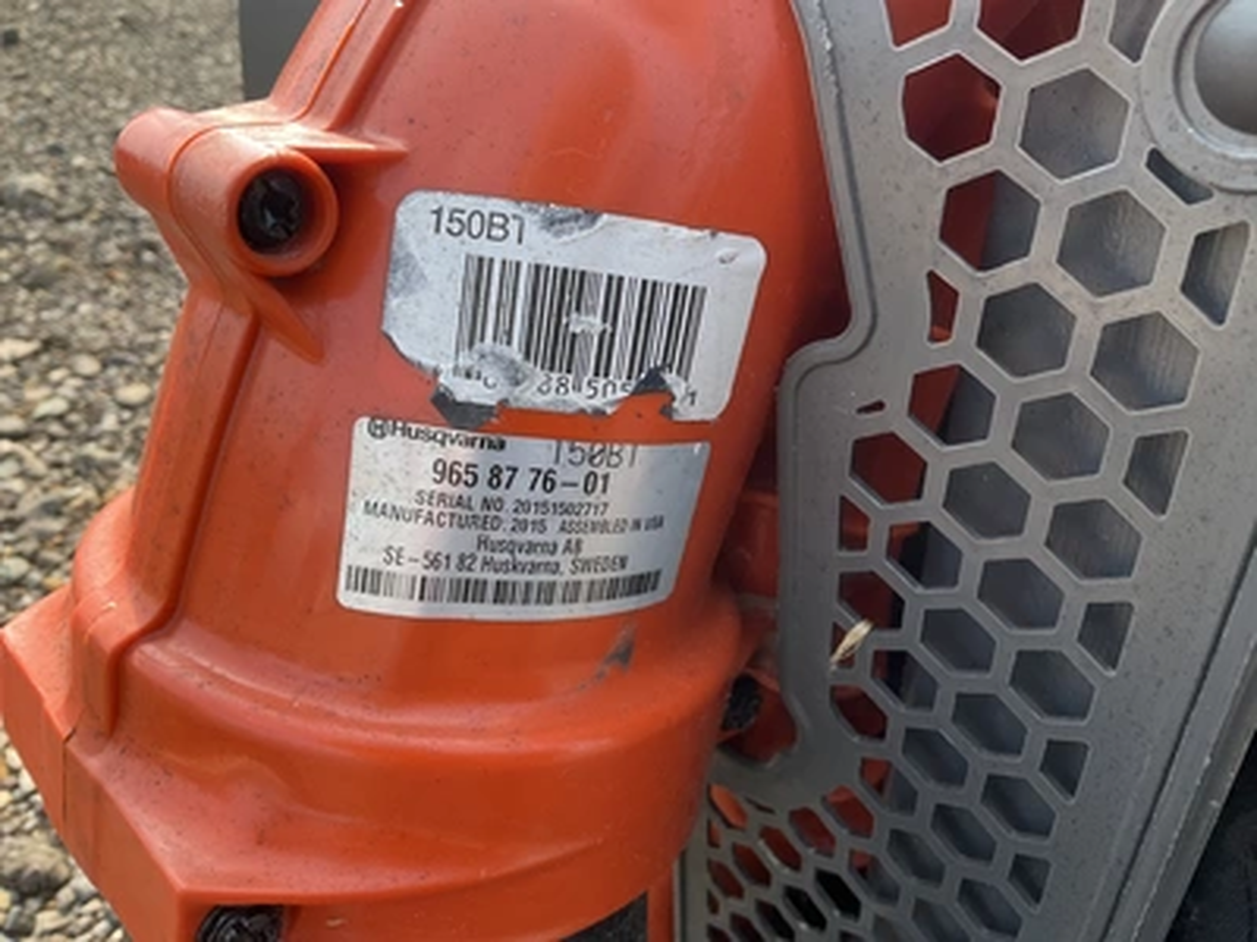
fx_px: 1053
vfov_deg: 48.2
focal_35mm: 29
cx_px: 628
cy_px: 471
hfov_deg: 61.7
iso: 20
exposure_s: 1/185
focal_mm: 3
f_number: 1.8
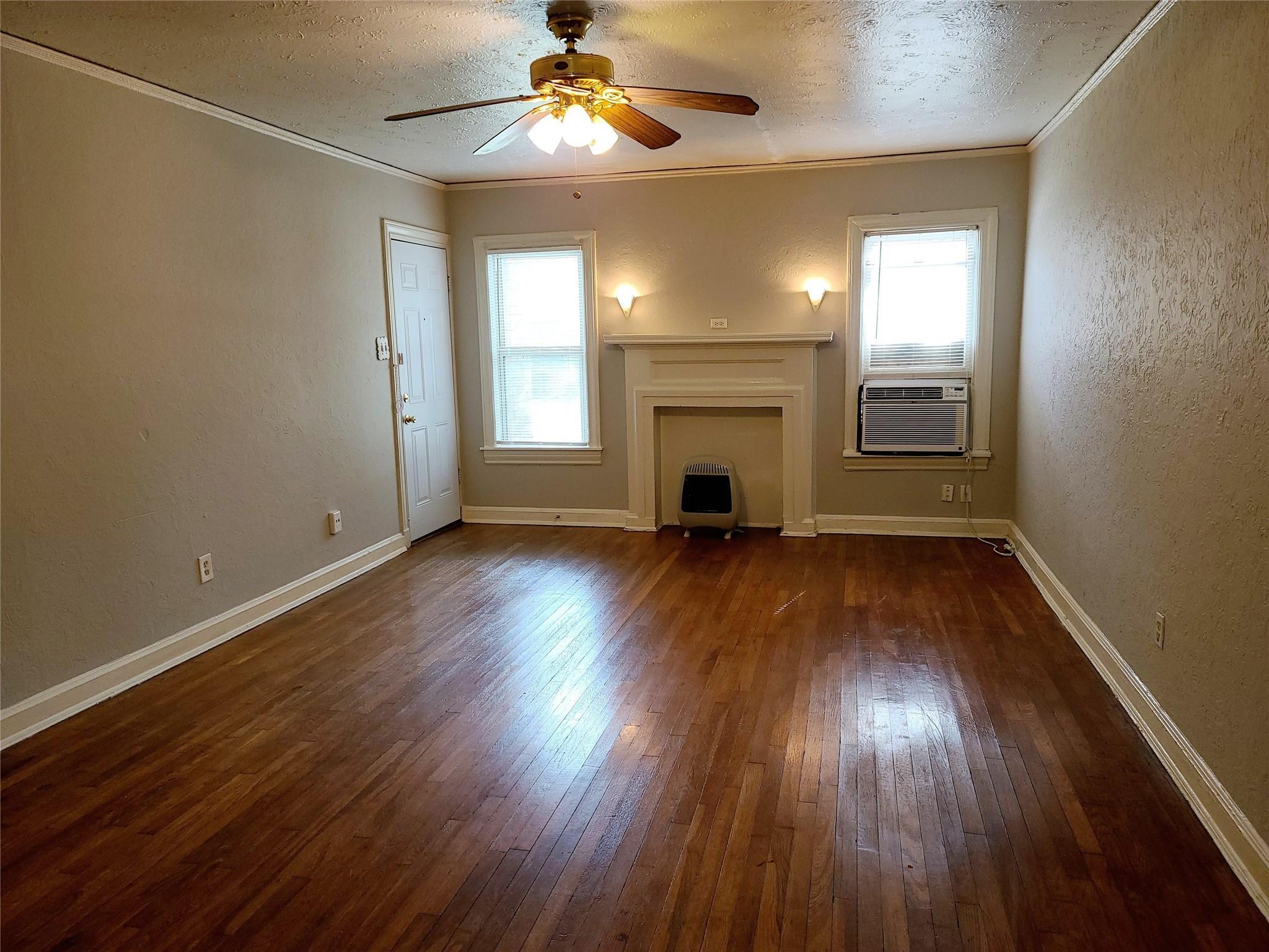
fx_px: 916
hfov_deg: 69.4
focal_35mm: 25
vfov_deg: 54.9
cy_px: 476
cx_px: 634
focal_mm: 7
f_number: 1.8
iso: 80
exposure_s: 1/60
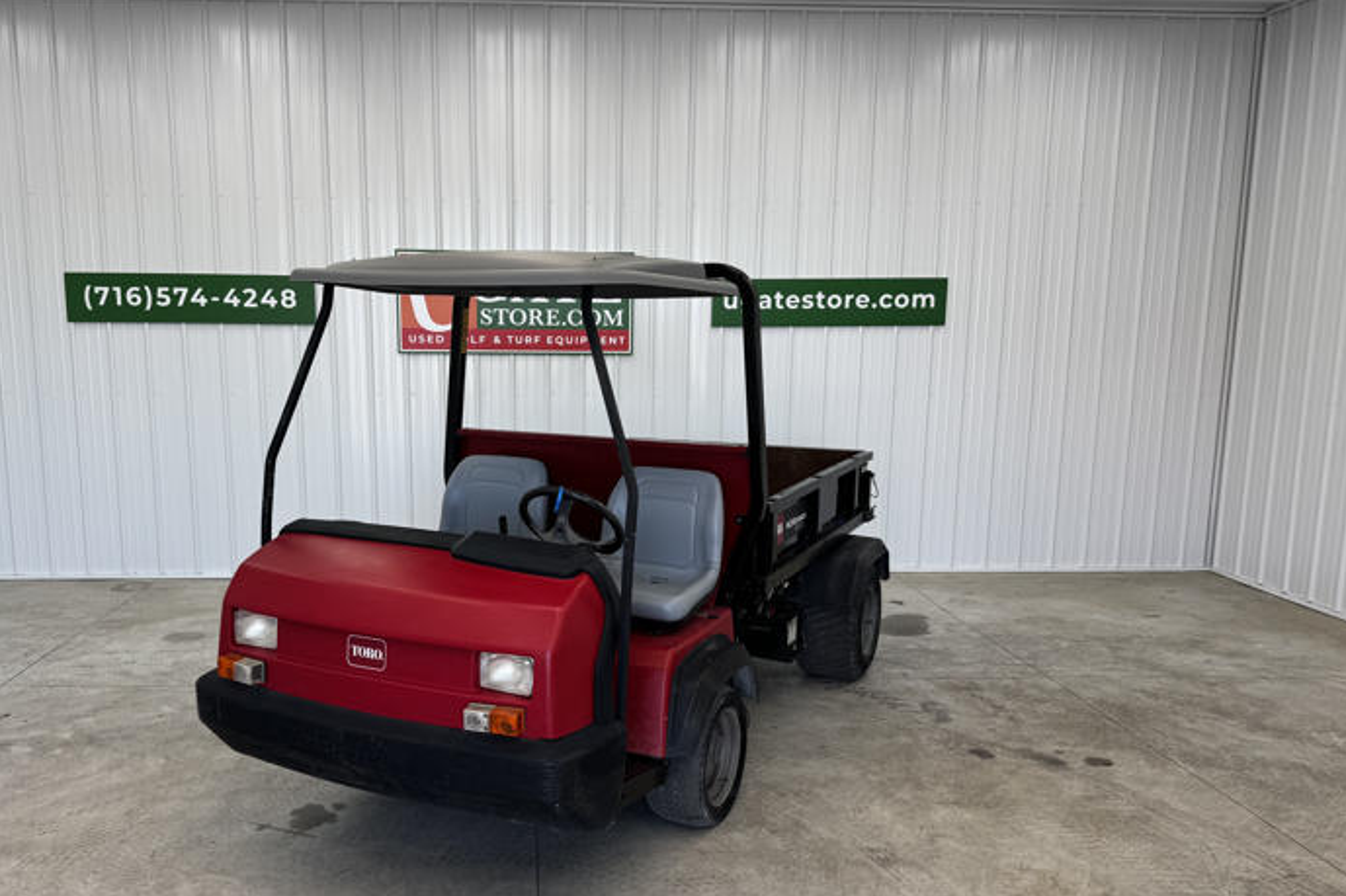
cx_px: 574
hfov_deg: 63.4
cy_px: 502
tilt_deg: -10.0
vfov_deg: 44.9
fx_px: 1084
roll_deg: -0.6
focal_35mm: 29
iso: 64
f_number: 1.78
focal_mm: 6.76
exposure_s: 1/231
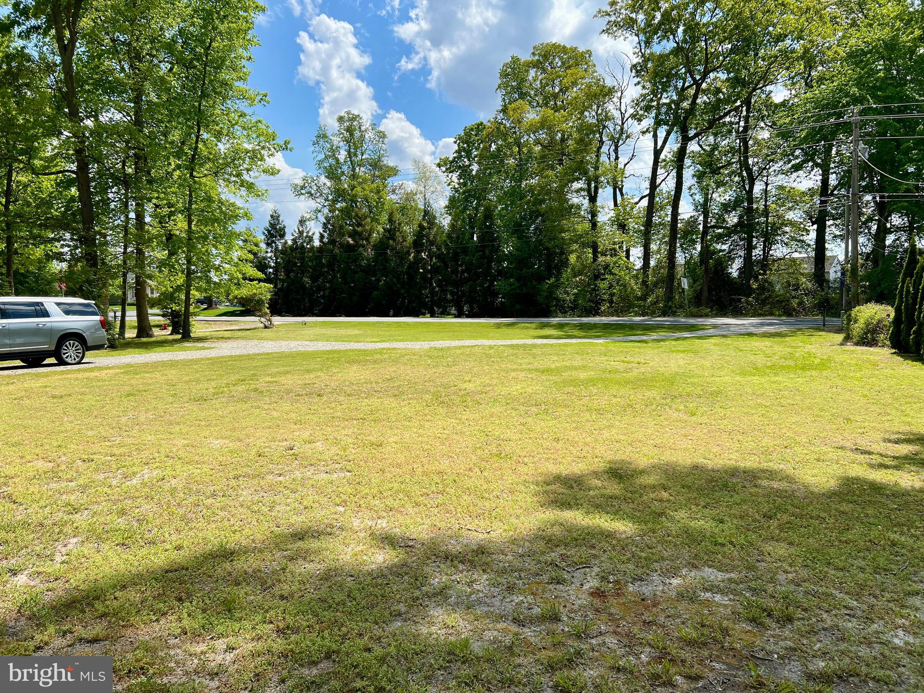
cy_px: 346
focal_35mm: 26
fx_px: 694
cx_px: 462
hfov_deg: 67.3
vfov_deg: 53.1
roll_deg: -0.7
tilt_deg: -3.3
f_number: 1.5
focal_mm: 5.7
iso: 50
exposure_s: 1/2994
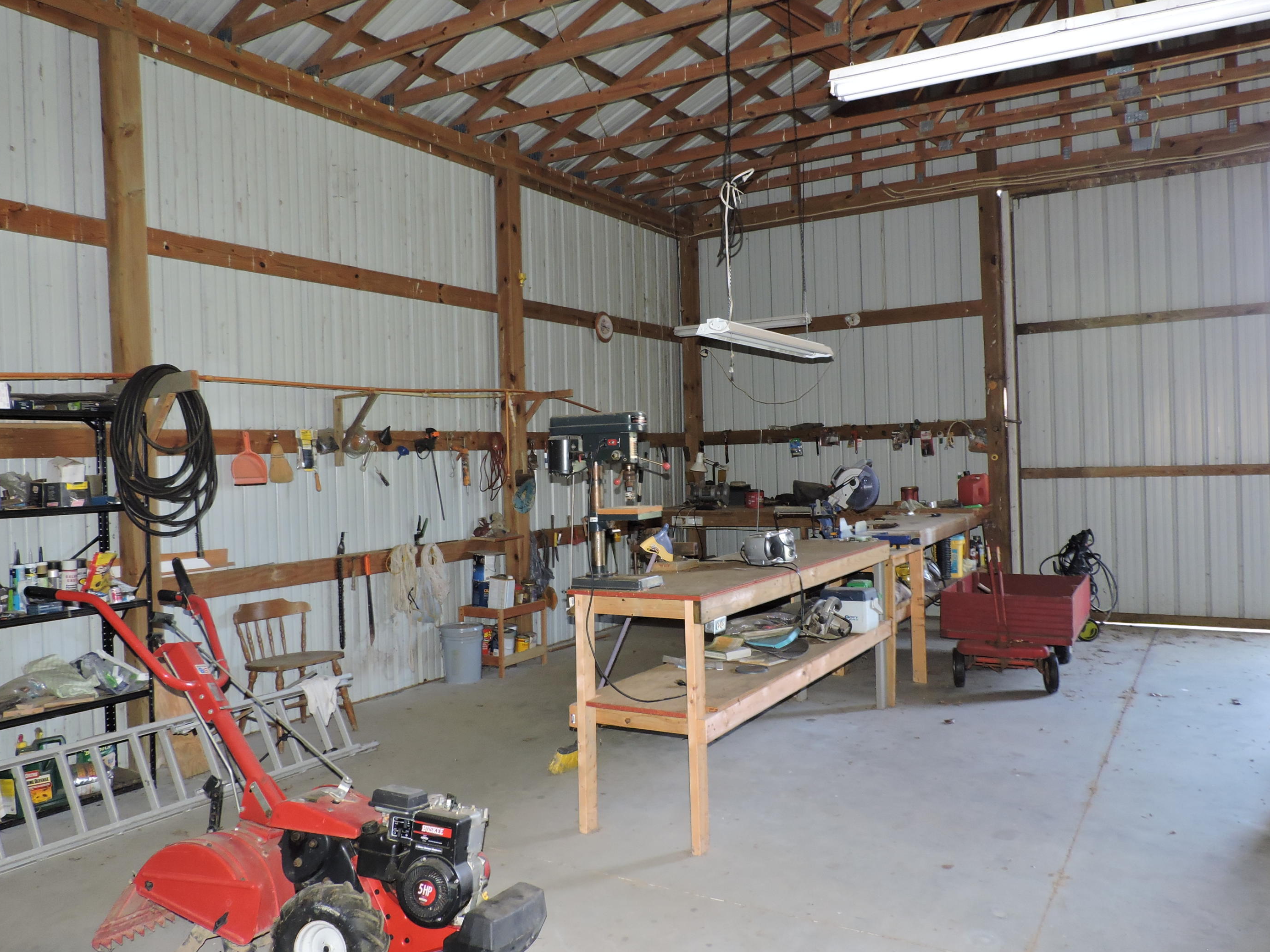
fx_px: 954
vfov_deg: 53.1
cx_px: 631
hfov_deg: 67.3
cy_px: 474
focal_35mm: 26
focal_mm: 4.3
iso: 280
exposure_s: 1/30
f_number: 3
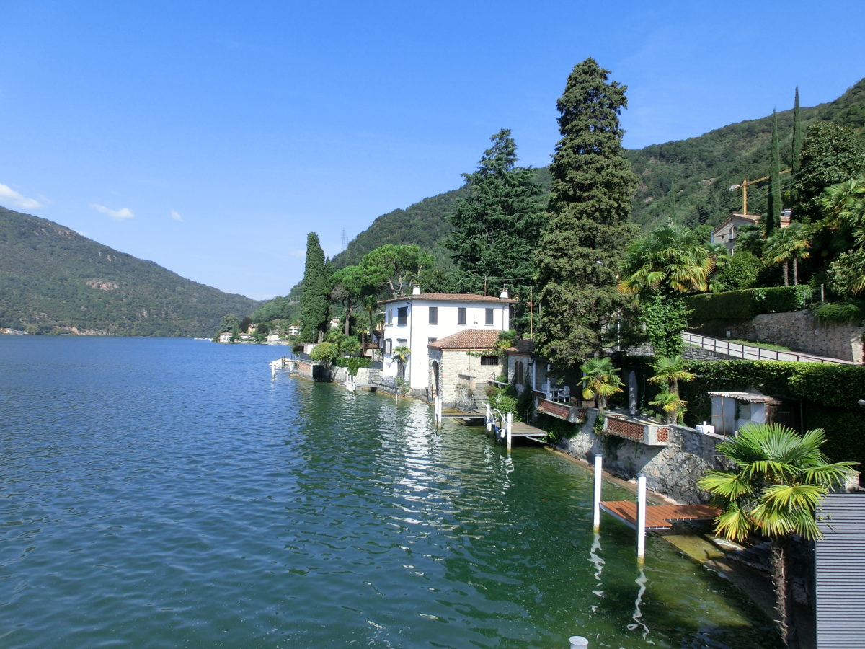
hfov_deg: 71.6
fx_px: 600
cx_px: 432
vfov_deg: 56.8
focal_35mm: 24
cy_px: 324
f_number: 7.9
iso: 100
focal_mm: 4.24
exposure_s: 1/160
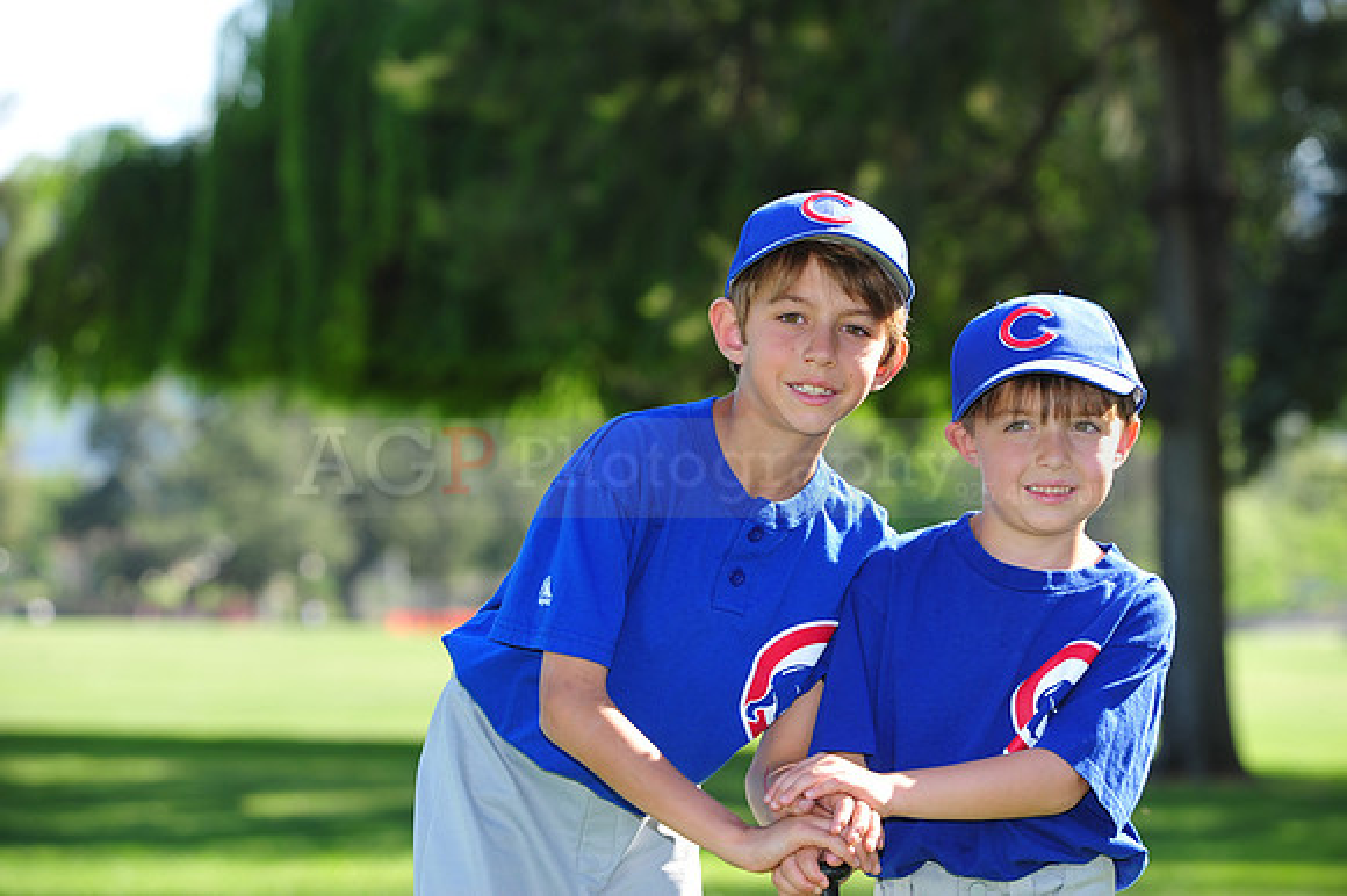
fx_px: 3926
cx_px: 674
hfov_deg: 19.5
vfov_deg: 13.0
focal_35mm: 105
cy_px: 448
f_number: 6.3
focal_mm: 105
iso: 200
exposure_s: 1/200
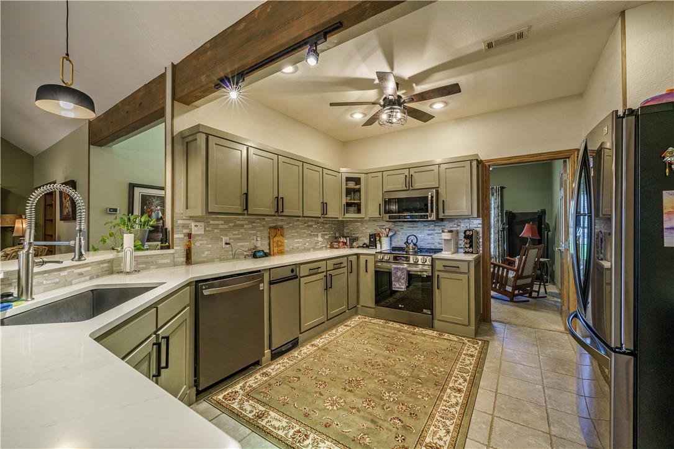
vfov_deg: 81.2
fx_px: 262
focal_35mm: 14
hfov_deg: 104.3
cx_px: 337
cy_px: 224
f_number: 9
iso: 200
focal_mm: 14
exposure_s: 1/6
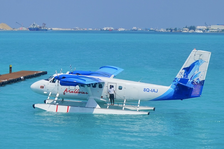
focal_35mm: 70
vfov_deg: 19.4
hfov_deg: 28.8
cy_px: 74
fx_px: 435
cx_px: 112
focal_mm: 70
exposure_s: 1/1600
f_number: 5.6
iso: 100
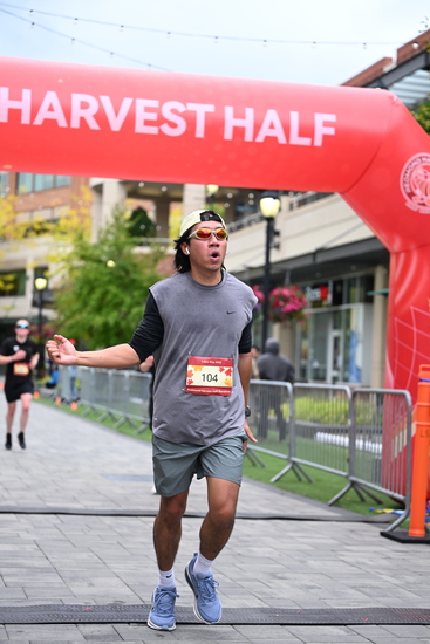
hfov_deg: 19.5
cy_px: 322
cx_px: 215
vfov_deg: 28.8
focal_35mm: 70
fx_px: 1253
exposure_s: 1/2000
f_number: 2.8
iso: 640
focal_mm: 70
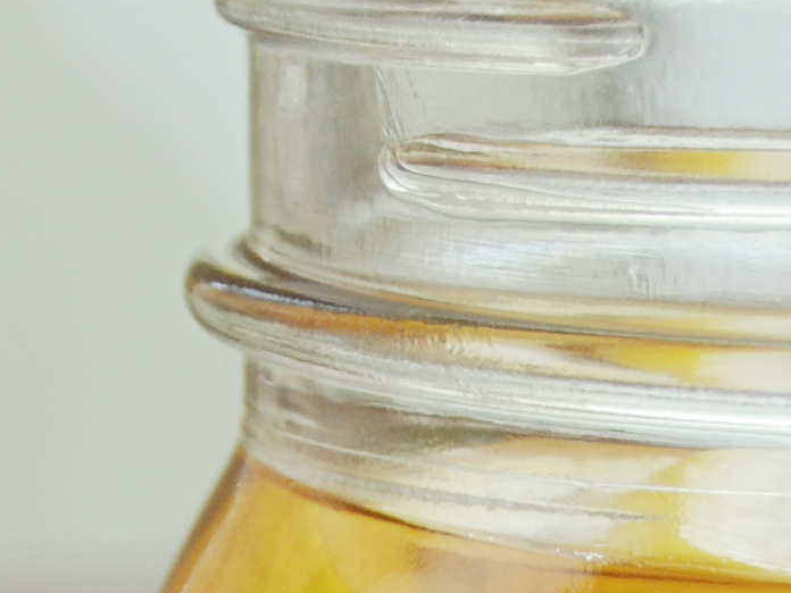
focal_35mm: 362
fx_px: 8265
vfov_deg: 4.0
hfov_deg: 5.4
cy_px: 1450
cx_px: 1046
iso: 400
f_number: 5.3
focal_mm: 45
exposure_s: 1/30
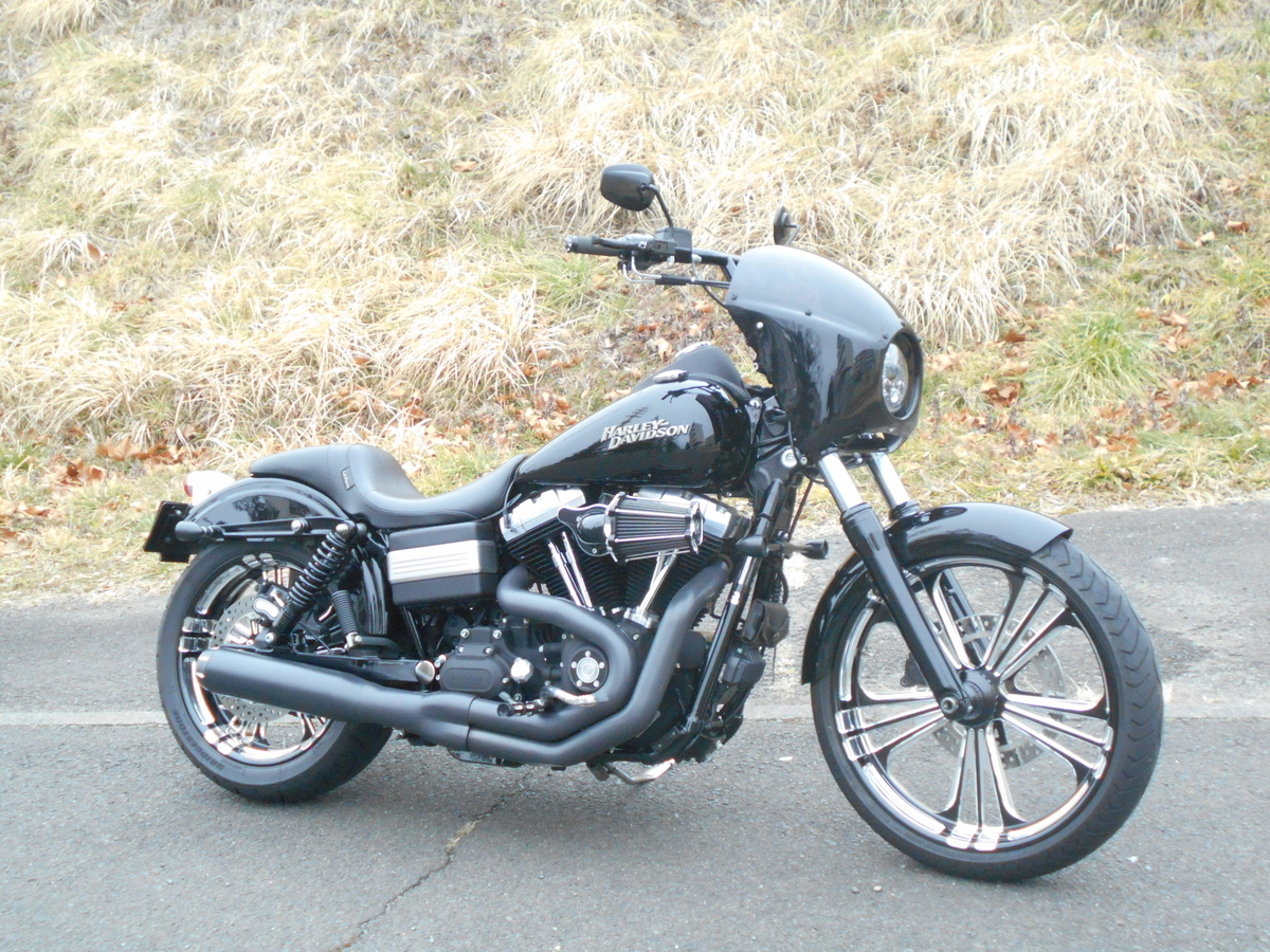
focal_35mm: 44
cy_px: 476
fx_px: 1614
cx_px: 635
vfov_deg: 32.9
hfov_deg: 42.9
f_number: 4.2
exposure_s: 1/250
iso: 450
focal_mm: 7.7
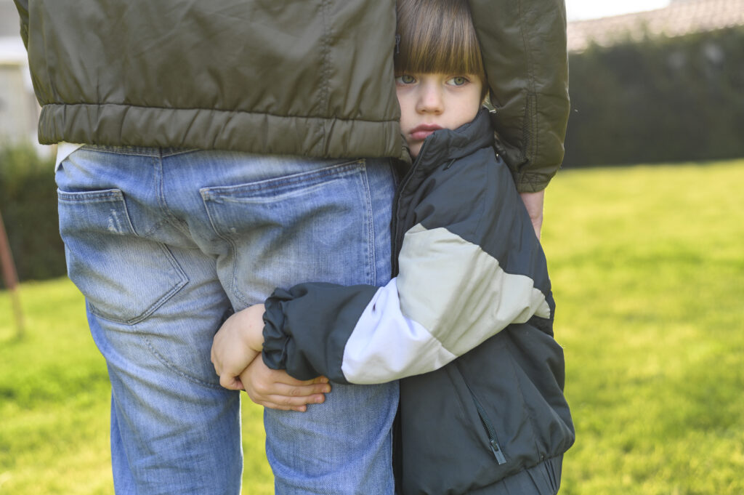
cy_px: 248
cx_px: 372
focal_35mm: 50
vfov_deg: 26.9
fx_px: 1032
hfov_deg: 39.6
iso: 160
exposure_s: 1/500
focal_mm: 50
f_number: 2.8
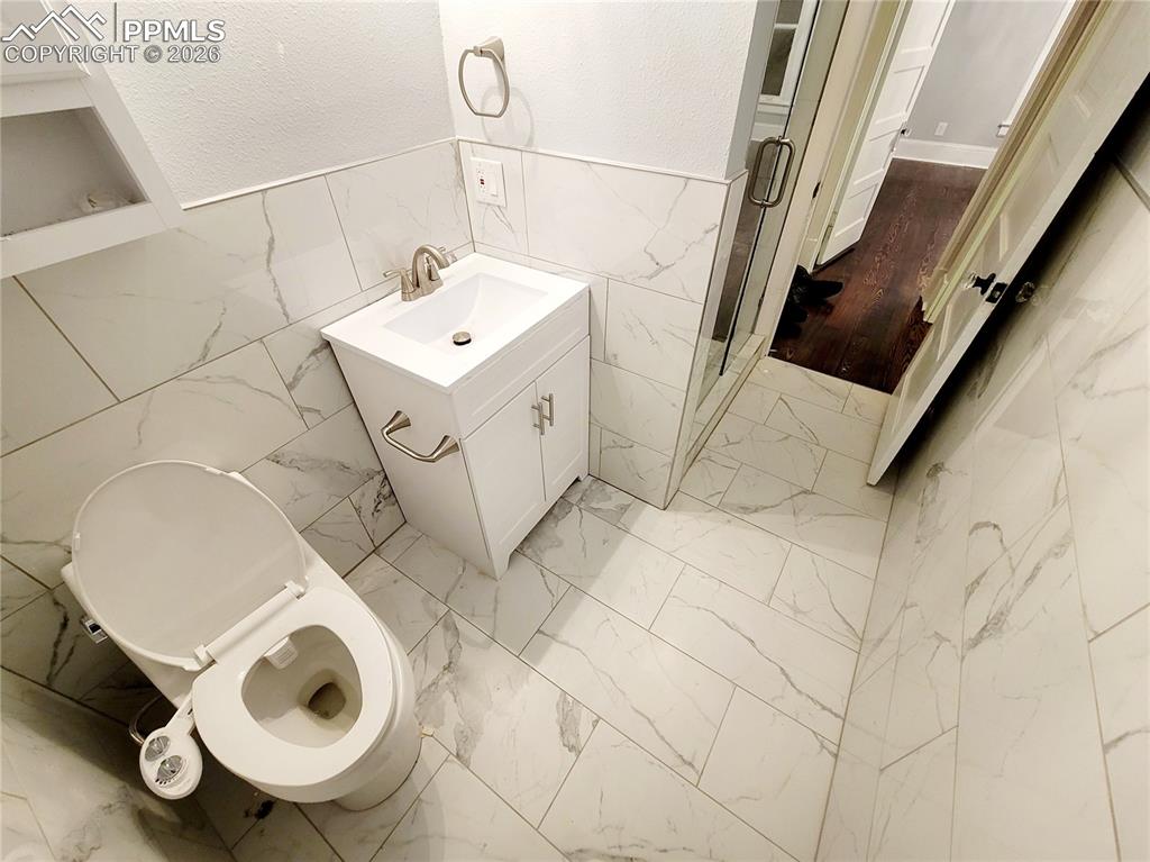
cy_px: 431
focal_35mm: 13
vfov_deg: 89.9
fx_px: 432
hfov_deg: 106.2
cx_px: 575
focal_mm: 2.2
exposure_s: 1/30
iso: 320
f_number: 2.2
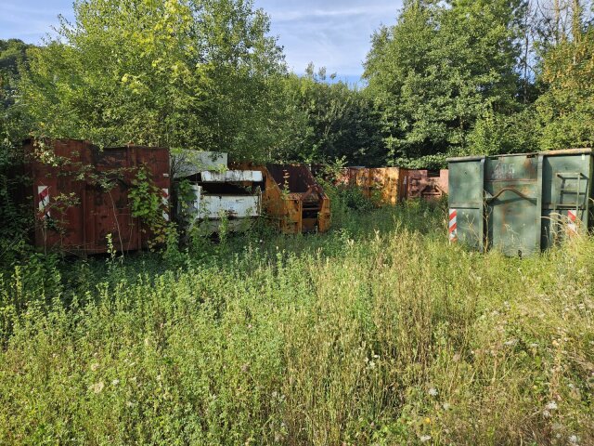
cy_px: 223
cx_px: 297
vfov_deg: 58.9
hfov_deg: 73.9
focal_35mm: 23
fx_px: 395
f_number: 1.8
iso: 25
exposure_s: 1/479
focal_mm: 5.4
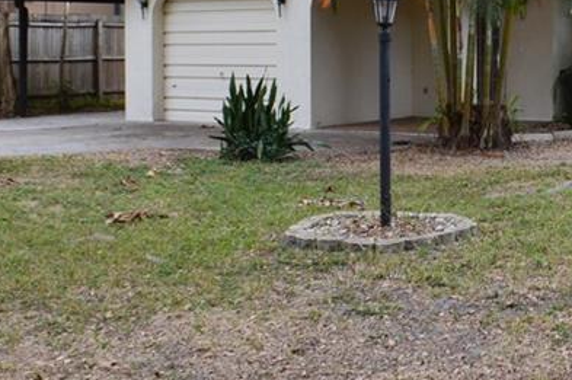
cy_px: 60
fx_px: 1365
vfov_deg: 15.7
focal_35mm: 86
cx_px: 573
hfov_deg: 22.7
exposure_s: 1/80
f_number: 8
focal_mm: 22
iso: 400
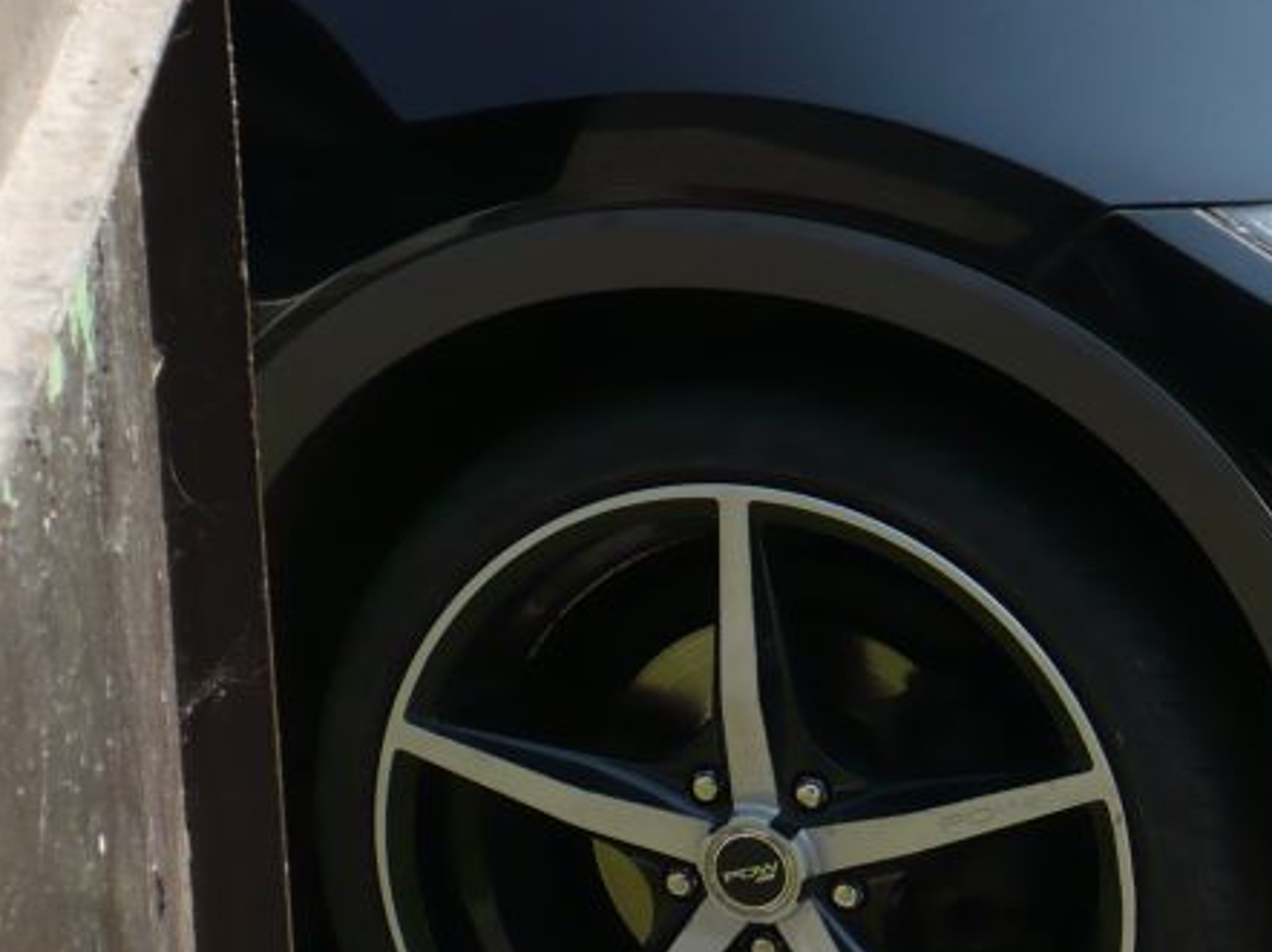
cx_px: 1304
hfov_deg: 9.6
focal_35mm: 204
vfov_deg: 7.3
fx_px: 7492
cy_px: 472
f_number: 3.4
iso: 100
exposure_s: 1/400
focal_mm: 14.5
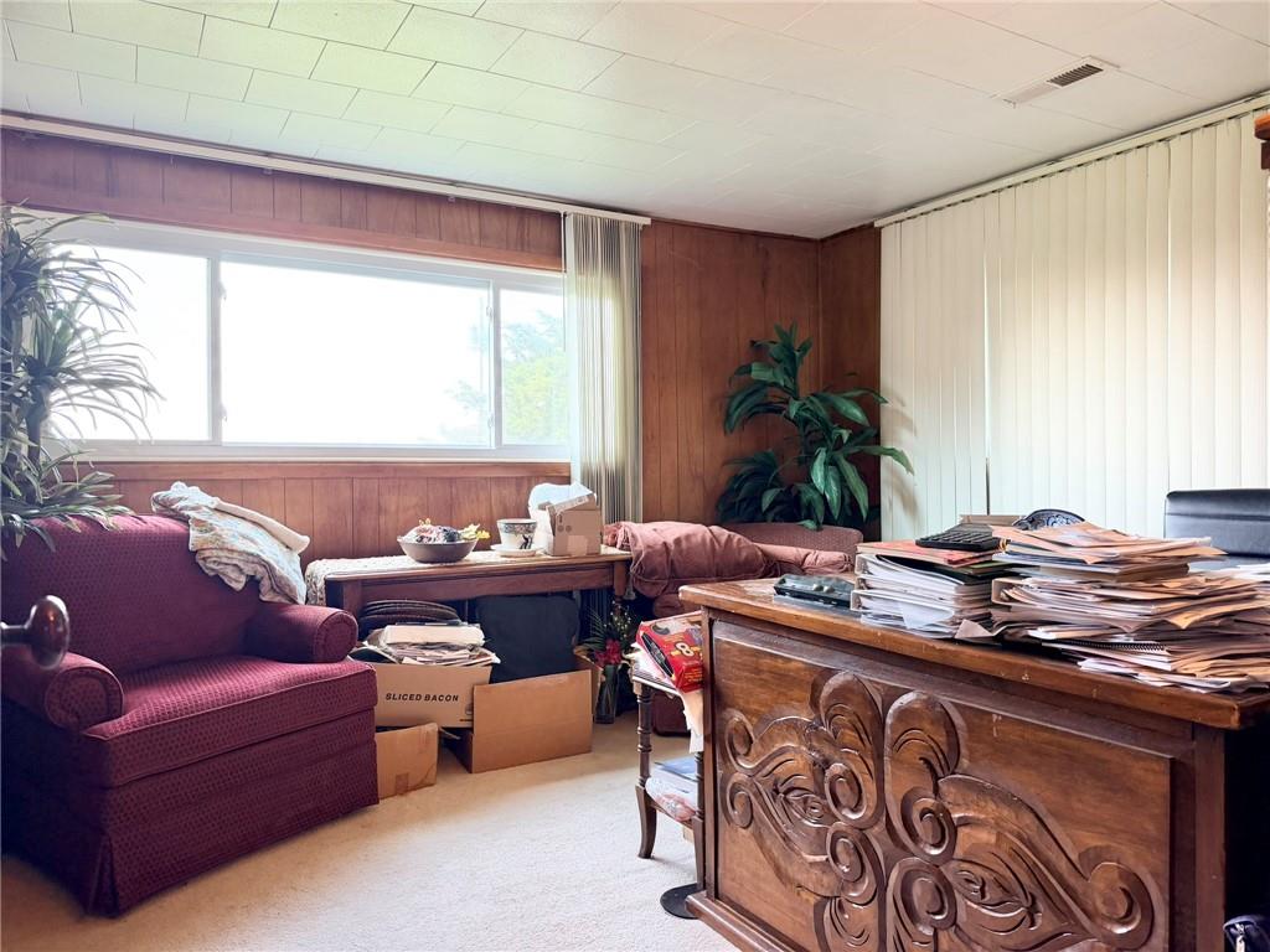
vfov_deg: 56.8
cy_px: 476
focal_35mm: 24
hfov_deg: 71.6
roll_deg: +0.3
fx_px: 881
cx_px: 635
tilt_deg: -1.6
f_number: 1.78
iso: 200
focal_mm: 6.76
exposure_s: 1/121
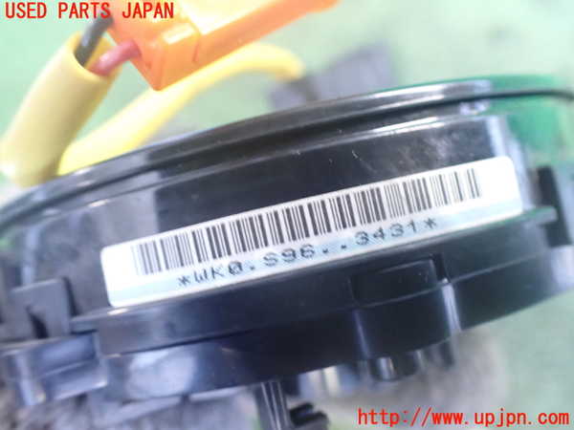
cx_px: 287
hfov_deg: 60.0
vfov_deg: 46.8
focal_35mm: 30
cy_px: 215
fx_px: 497
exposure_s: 1/30
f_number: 2.3
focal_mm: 5.4
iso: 1250
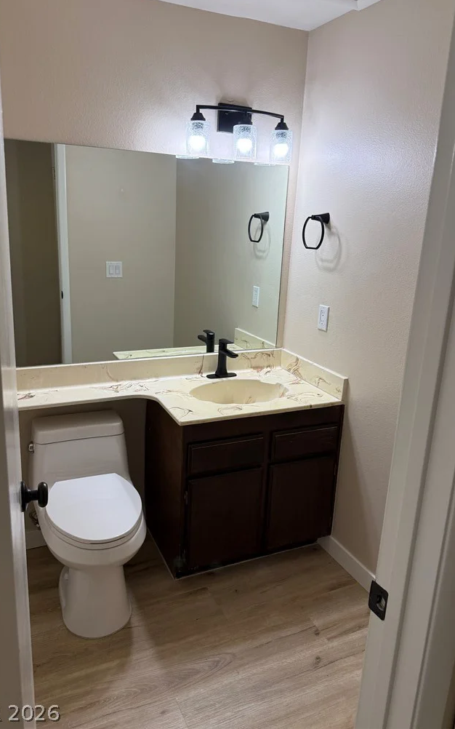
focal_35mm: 26
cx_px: 234
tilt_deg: -14.2
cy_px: 357
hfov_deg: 47.6
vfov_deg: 70.4
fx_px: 516
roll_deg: -5.5
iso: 125
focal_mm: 6.76
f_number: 1.78
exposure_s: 1/153
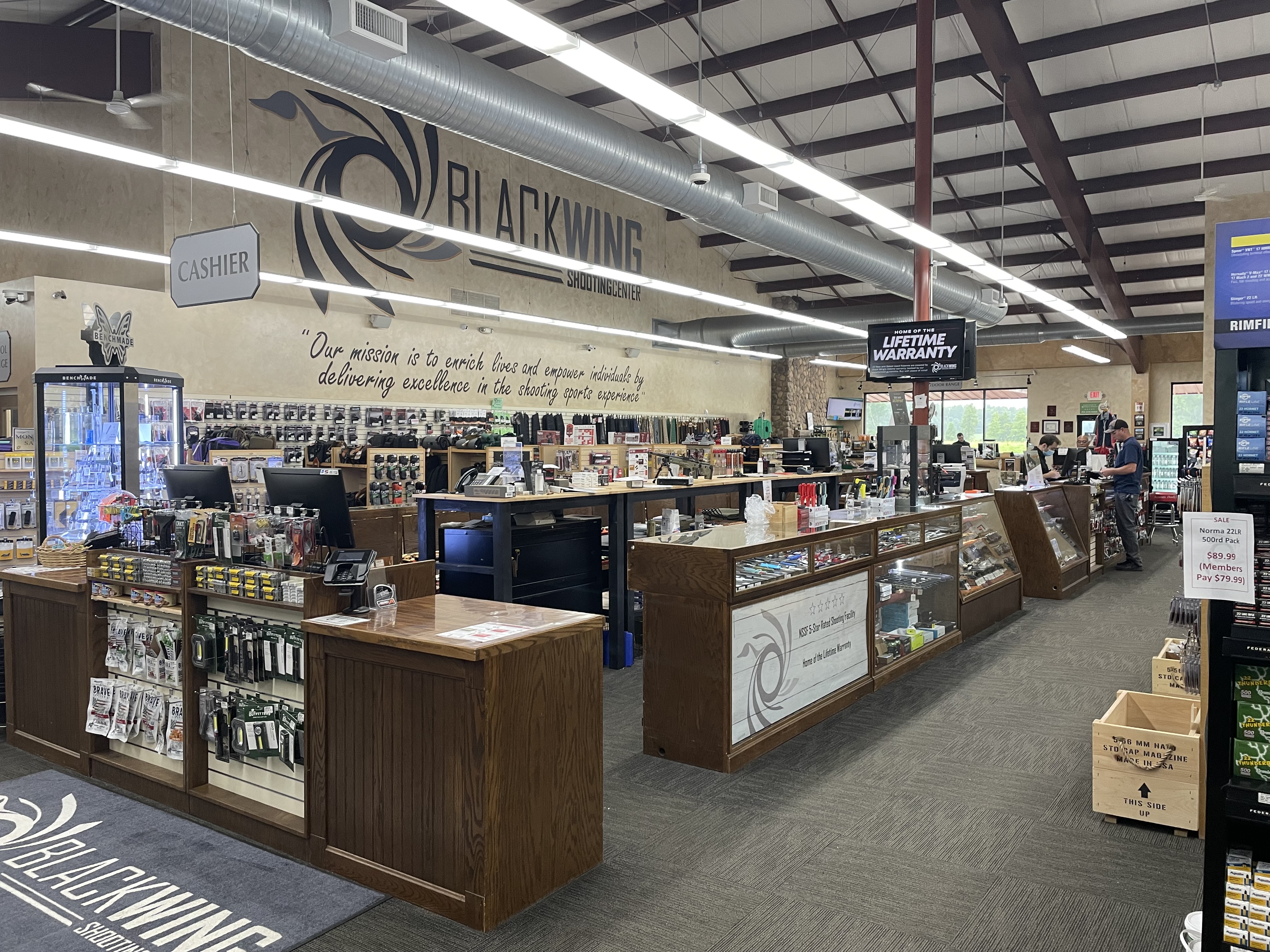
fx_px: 954
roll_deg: +0.0
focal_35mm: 26
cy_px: 476
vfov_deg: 53.1
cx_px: 635
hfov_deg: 67.3
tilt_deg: -2.1
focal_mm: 4.2
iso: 100
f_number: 1.6
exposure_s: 1/60
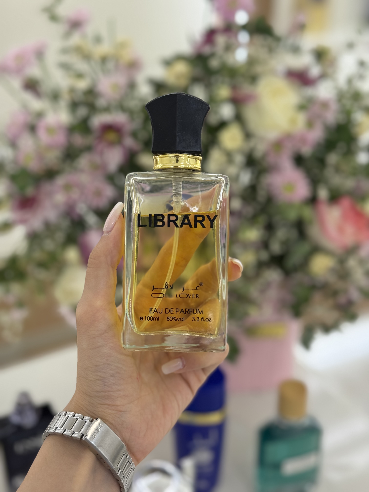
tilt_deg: -27.4
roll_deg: -1.2
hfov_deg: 30.3
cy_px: 246
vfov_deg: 39.7
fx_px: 682
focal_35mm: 48
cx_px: 184
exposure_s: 1/214
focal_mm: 6.76
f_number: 1.78
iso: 64
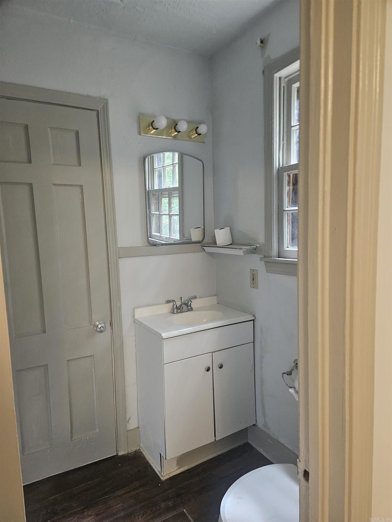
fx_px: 347
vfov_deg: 73.9
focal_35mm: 23
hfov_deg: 58.9
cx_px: 196
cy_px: 261
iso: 1000
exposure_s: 1/120
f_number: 1.8
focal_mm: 5.4
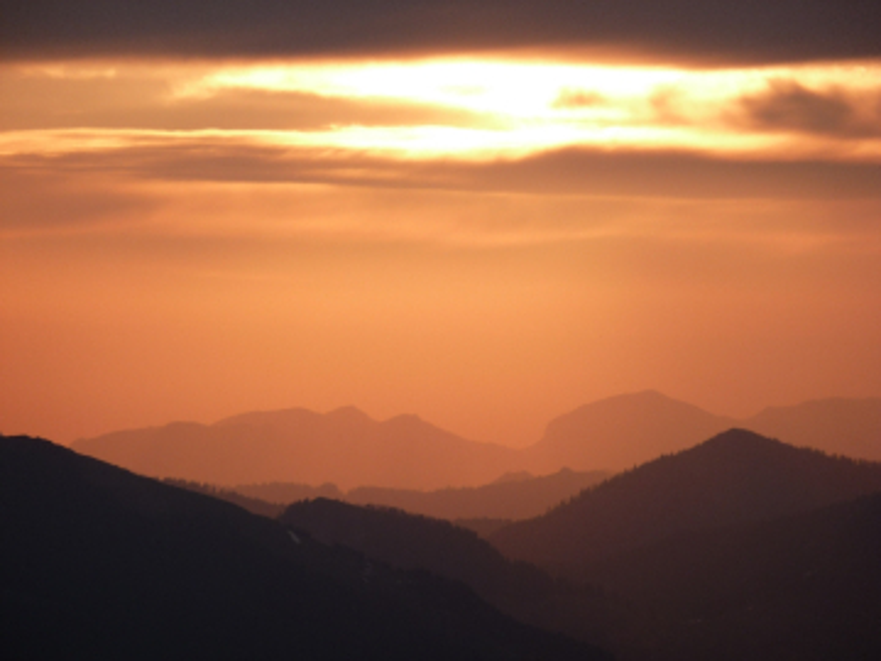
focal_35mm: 355
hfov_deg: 5.6
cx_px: 440
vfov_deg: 4.2
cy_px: 330
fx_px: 9035
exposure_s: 1/200
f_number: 5.9
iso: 100
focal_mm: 63.6
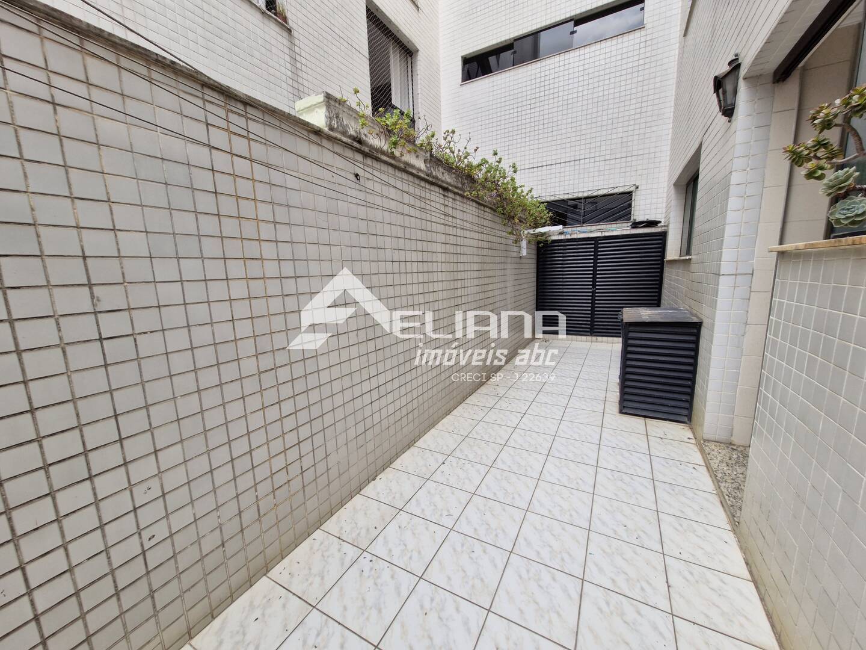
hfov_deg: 106.2
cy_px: 325
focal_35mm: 13
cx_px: 433
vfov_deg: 89.9
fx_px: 325
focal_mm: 1.74
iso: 50
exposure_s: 1/393
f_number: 2.2
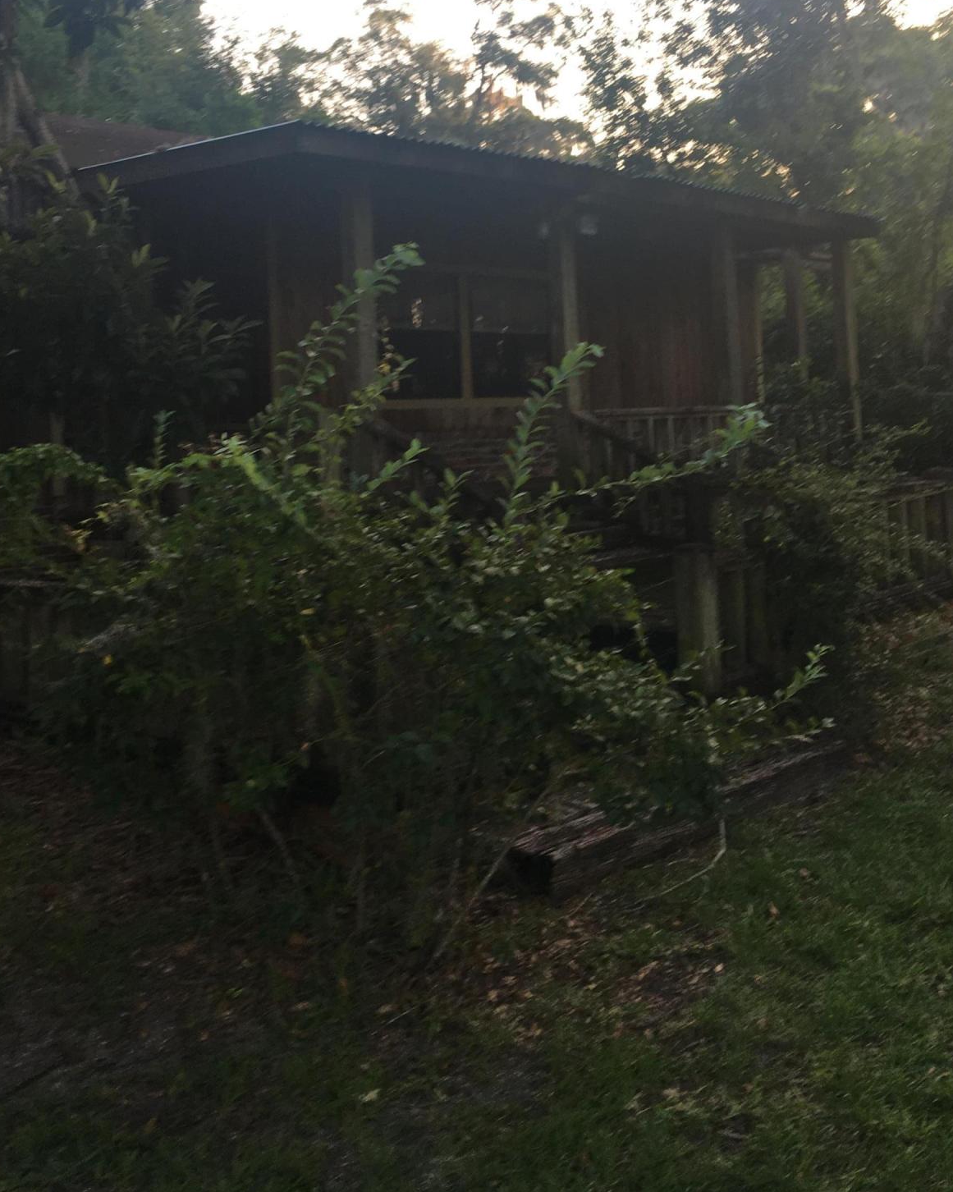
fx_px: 1375
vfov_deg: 46.0
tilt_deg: +2.5
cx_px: 516
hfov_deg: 38.2
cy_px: 378
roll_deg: +2.5
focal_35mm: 39
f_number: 2.2
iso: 25
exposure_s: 1/60
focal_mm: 4.15
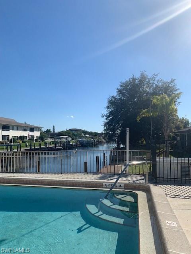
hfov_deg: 53.1
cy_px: 127
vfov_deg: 67.3
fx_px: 191
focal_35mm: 26
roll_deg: -0.7
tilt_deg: +4.1
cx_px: 96
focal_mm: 4.25
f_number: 1.8
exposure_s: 1/3937
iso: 25
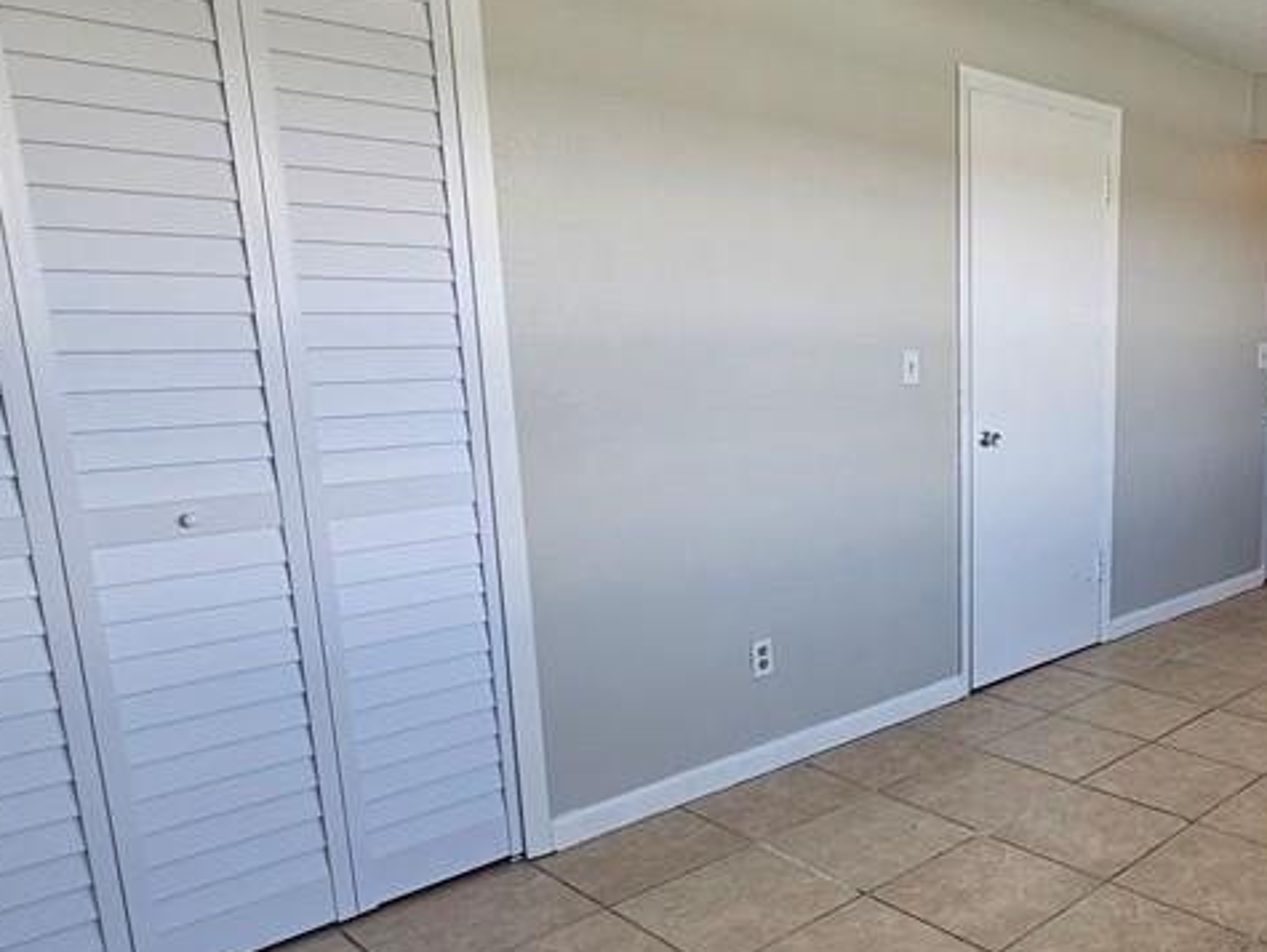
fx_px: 1026
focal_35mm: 28
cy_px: 539
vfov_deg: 49.7
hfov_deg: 56.5
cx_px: 1091
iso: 64
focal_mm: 2.2
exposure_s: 1/60
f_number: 2.2
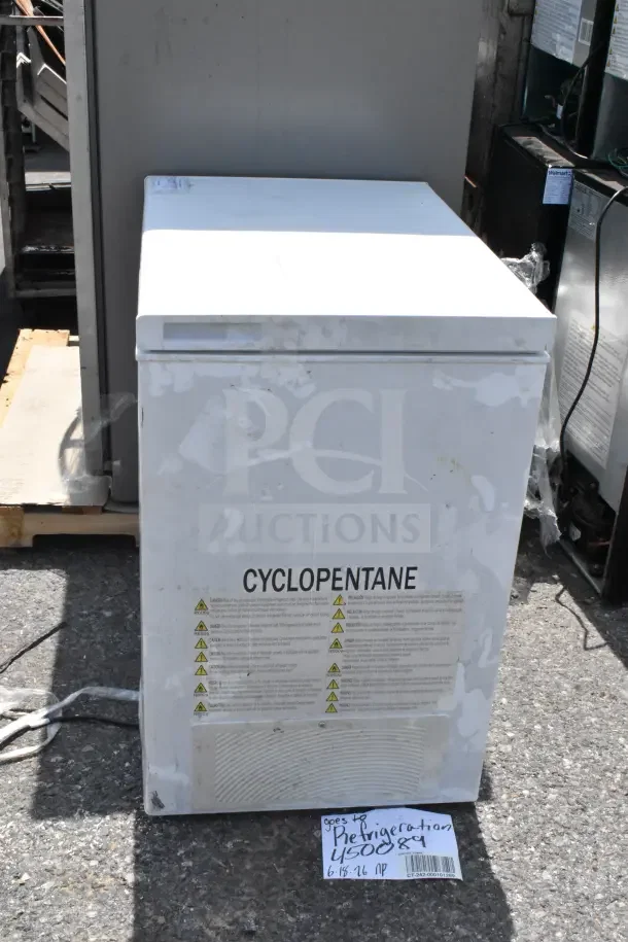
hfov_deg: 31.9
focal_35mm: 42
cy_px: 471
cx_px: 314
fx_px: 1099
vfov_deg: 46.4
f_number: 22
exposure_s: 1/2000
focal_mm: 28
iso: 6400
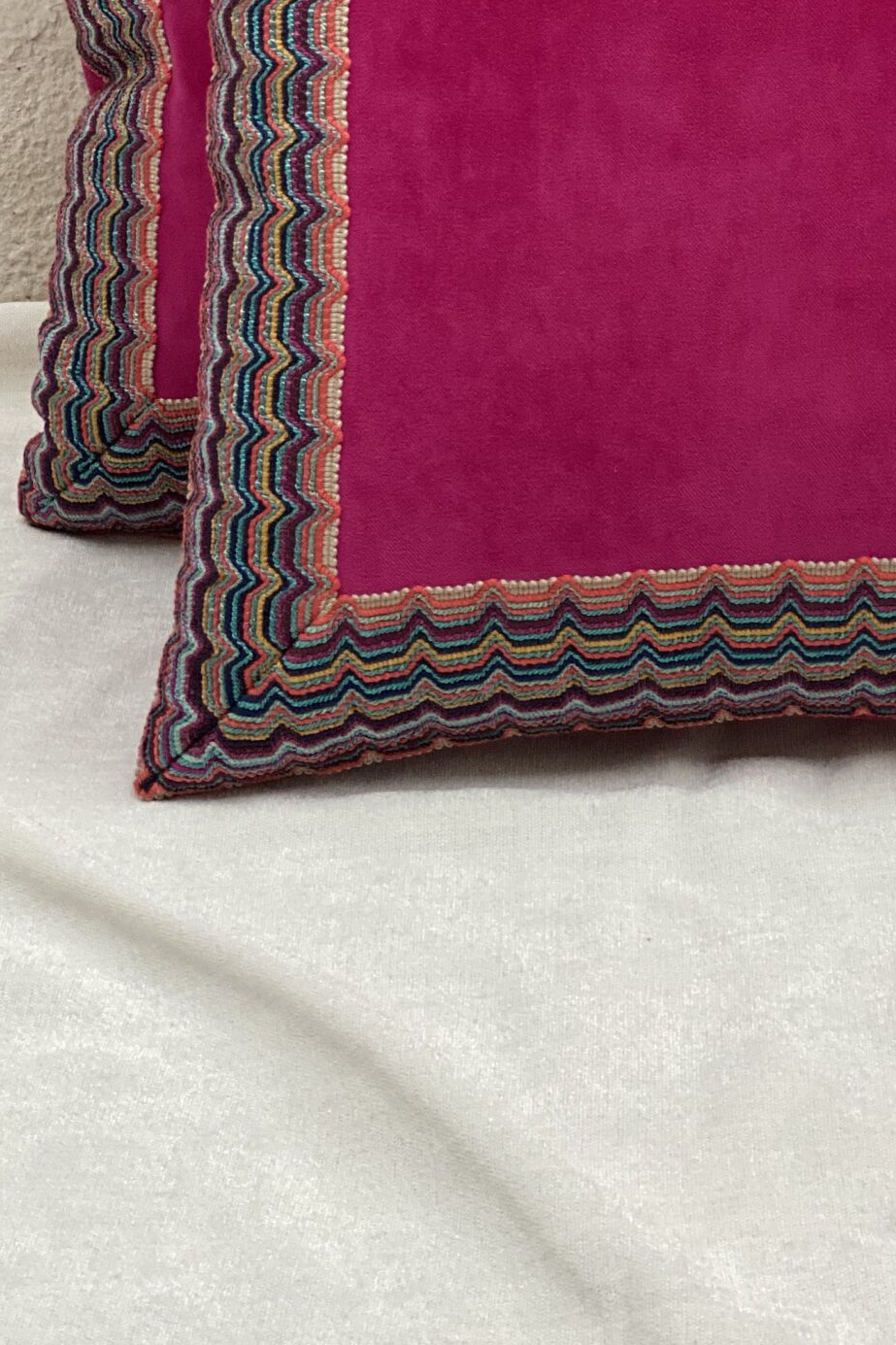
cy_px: 149
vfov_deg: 20.0
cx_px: 760
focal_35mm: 100
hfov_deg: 13.6
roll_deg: +1.7
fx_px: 3734
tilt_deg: -19.2
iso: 200
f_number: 2
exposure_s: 1/122
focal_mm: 6
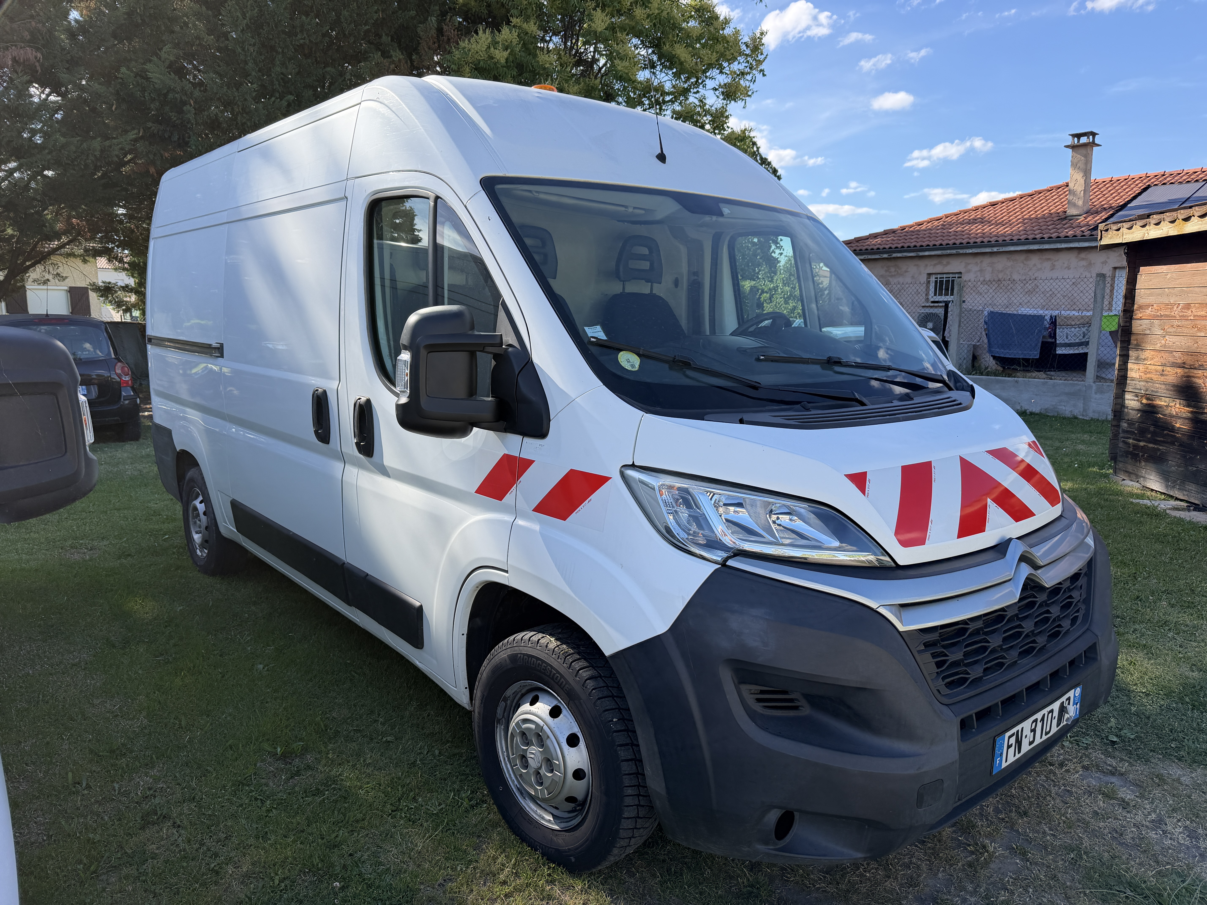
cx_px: 604
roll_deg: -0.6
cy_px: 452
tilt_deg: -8.1
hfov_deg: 71.6
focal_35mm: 24
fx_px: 837
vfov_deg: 56.8
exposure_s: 1/1689
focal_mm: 6.76
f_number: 1.78
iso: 80
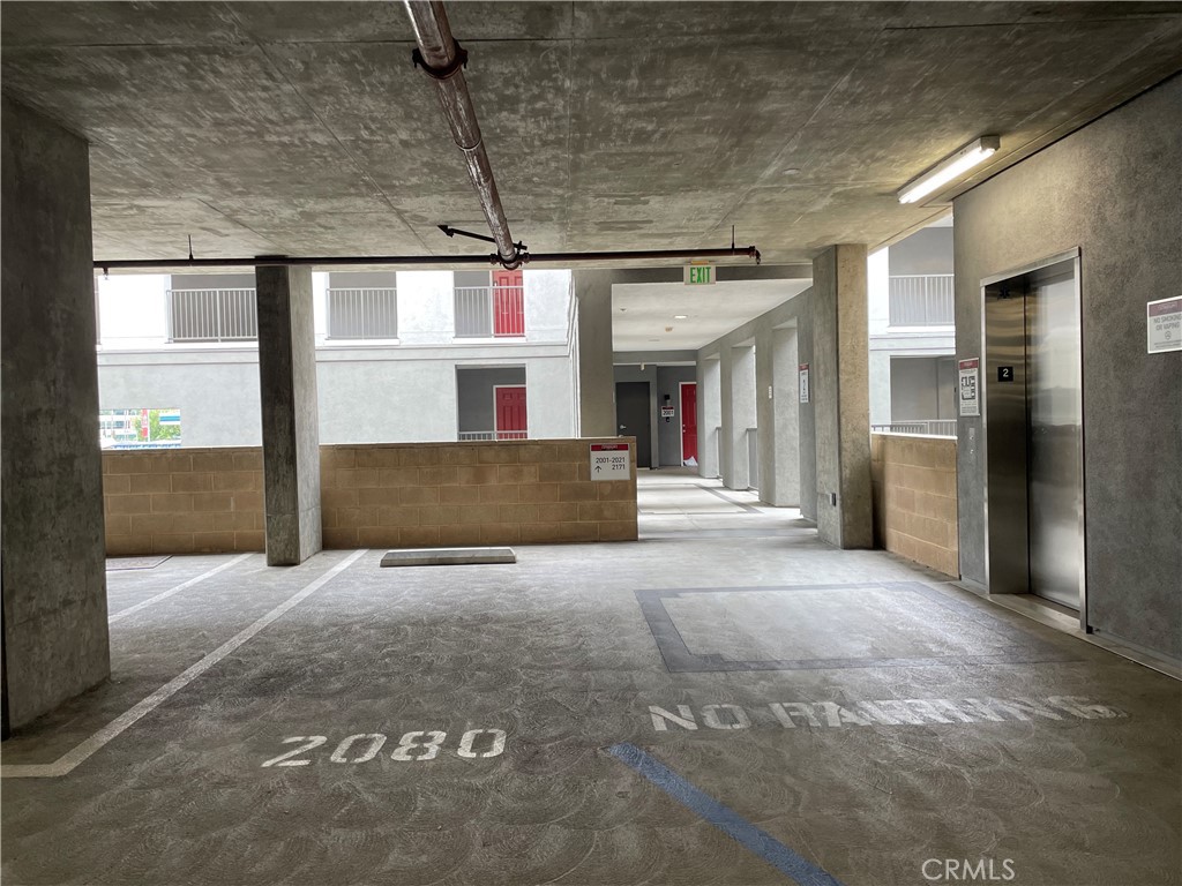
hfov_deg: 67.3
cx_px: 591
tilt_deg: -0.8
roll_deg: +1.7
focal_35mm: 26
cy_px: 443
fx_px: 888
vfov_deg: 53.1
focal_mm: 4.2
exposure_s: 1/120
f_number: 1.6
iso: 80
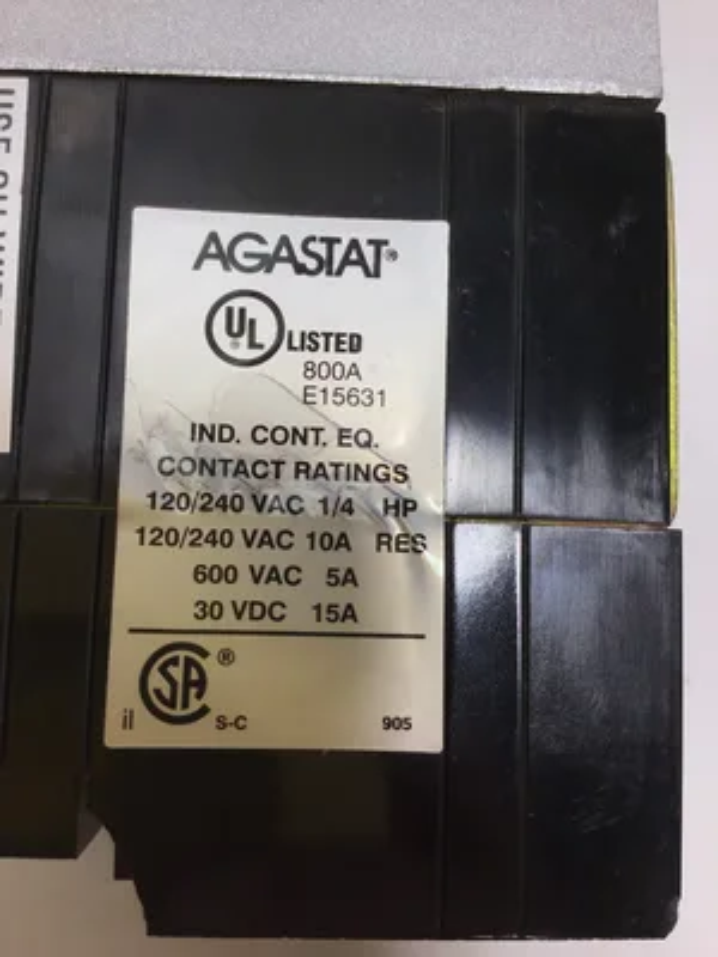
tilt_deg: -83.5
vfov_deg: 58.4
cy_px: 478
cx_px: 359
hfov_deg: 45.4
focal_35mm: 31
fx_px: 857
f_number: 2.4
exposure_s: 1/199
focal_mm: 3.3
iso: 25
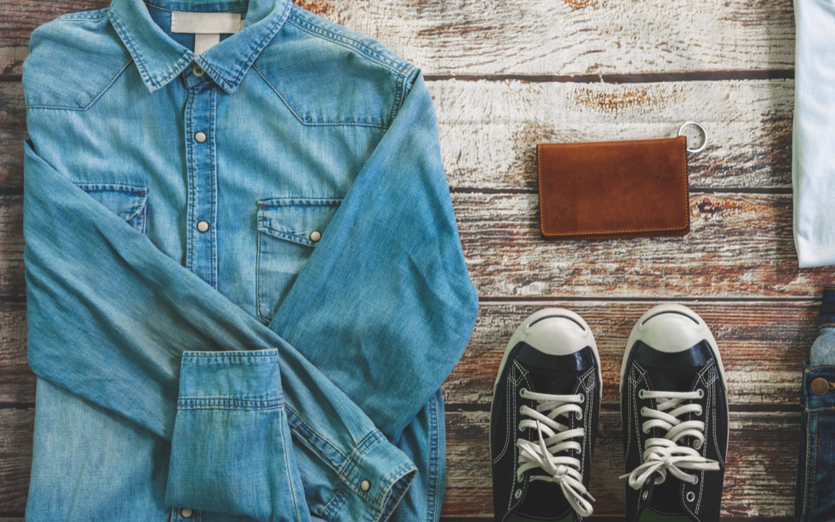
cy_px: 298
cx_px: 548
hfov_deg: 44.7
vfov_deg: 29.2
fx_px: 1001
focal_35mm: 44
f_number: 5.6
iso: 200
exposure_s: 1
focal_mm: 31
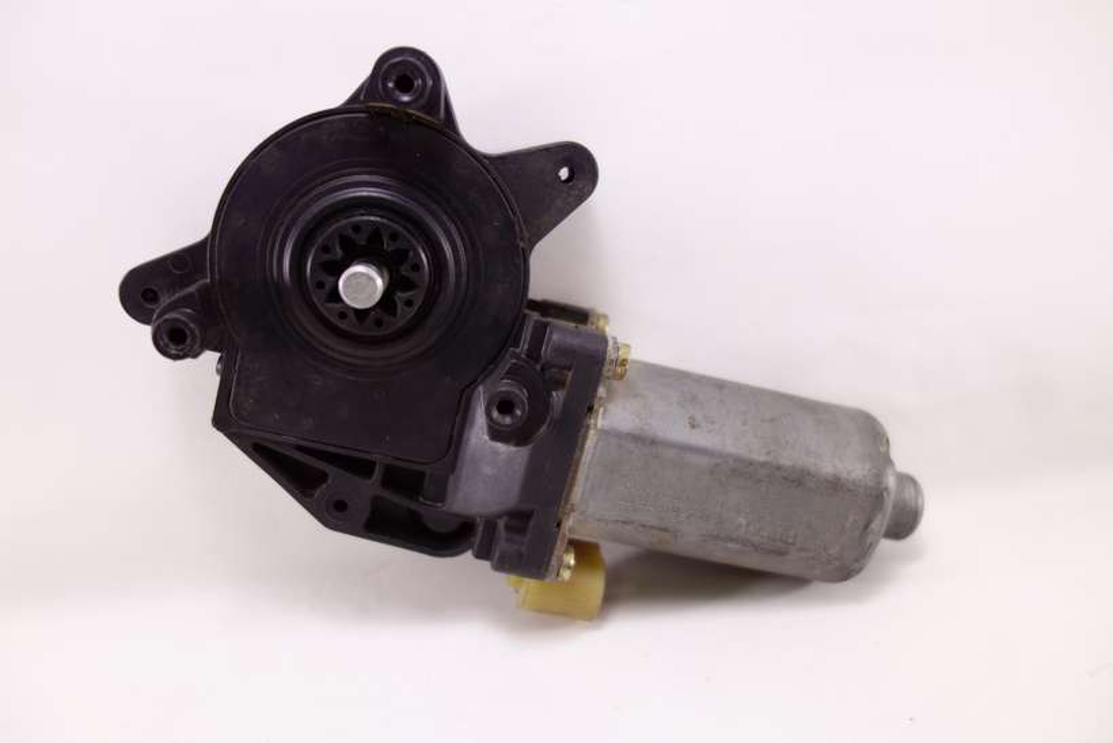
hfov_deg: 65.5
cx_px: 556
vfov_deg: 46.4
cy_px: 372
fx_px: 866
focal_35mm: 28
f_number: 1.8
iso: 125
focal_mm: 10.4
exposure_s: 1/100
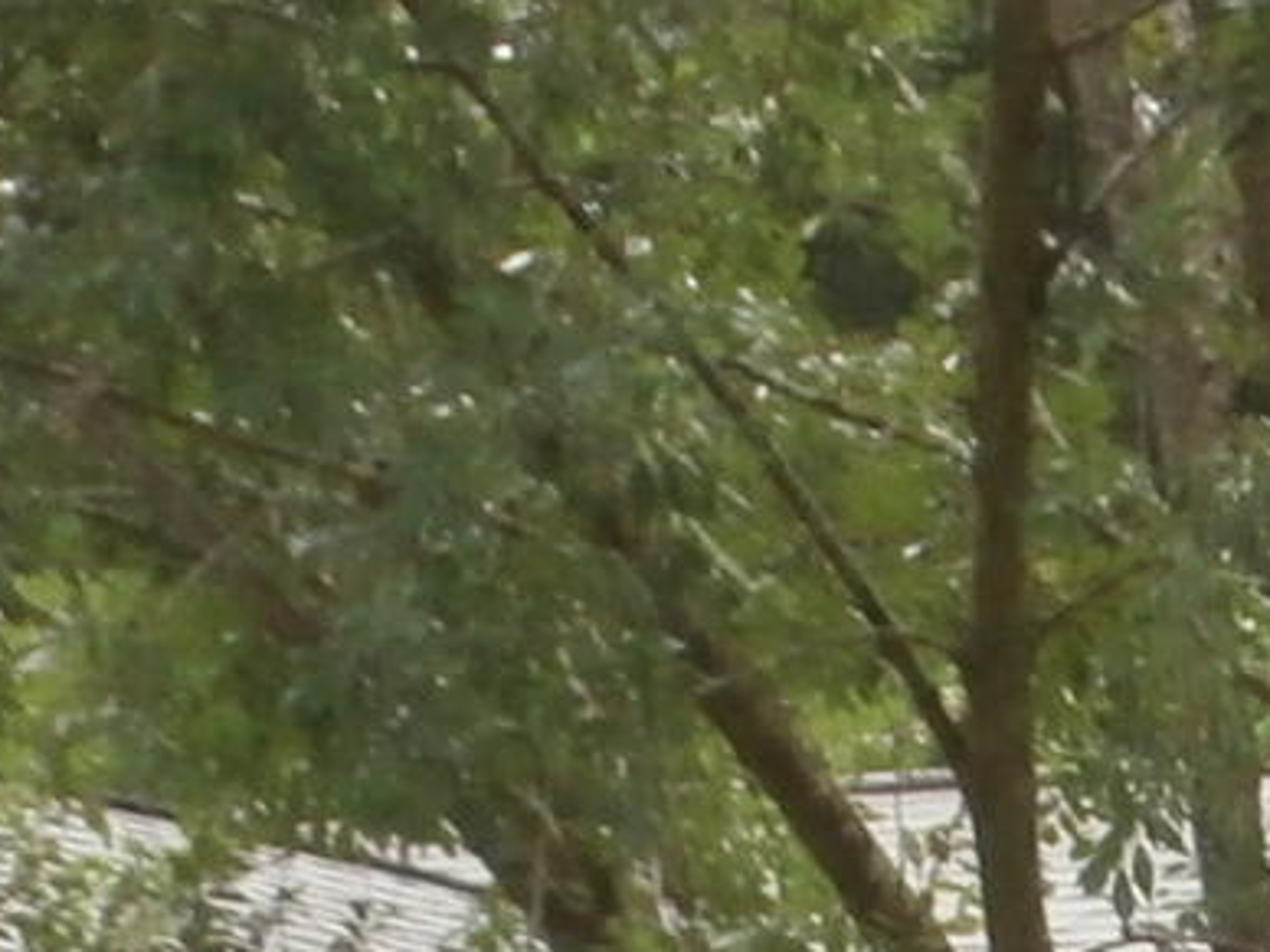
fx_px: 10786
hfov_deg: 6.7
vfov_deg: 4.9
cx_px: 1823
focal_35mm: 294
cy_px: 2077
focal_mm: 6.67
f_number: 3.9
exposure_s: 1/80
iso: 100
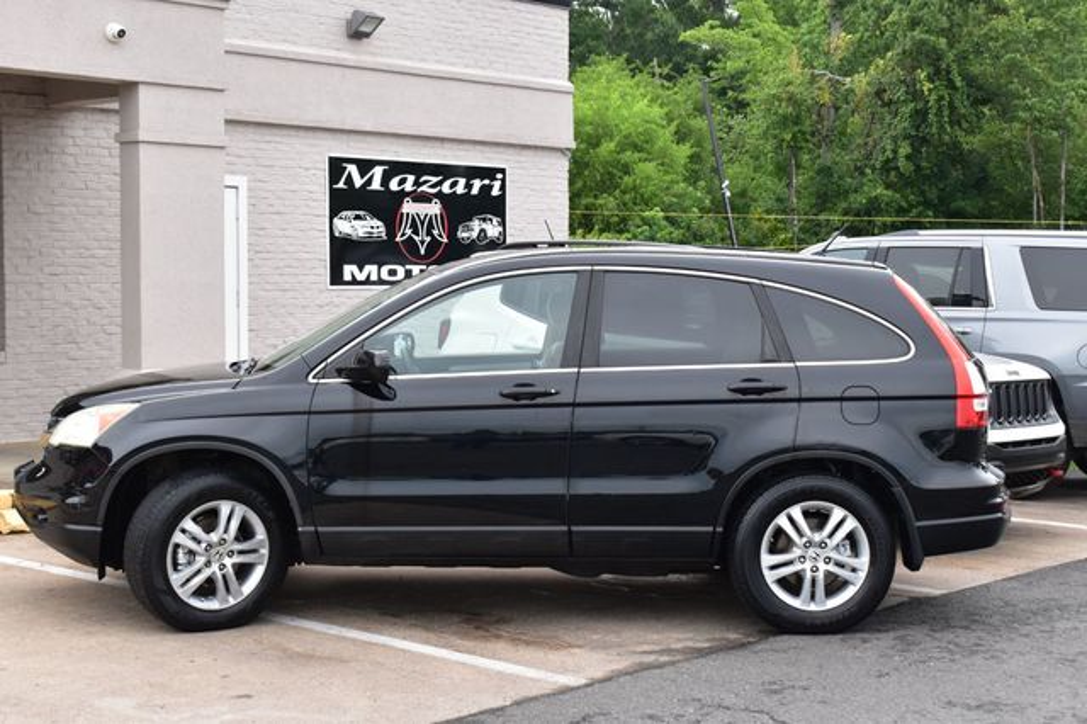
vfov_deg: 22.6
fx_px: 1811
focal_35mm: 60
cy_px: 362
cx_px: 544
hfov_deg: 33.4
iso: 400
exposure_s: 1/125
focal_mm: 40
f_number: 9
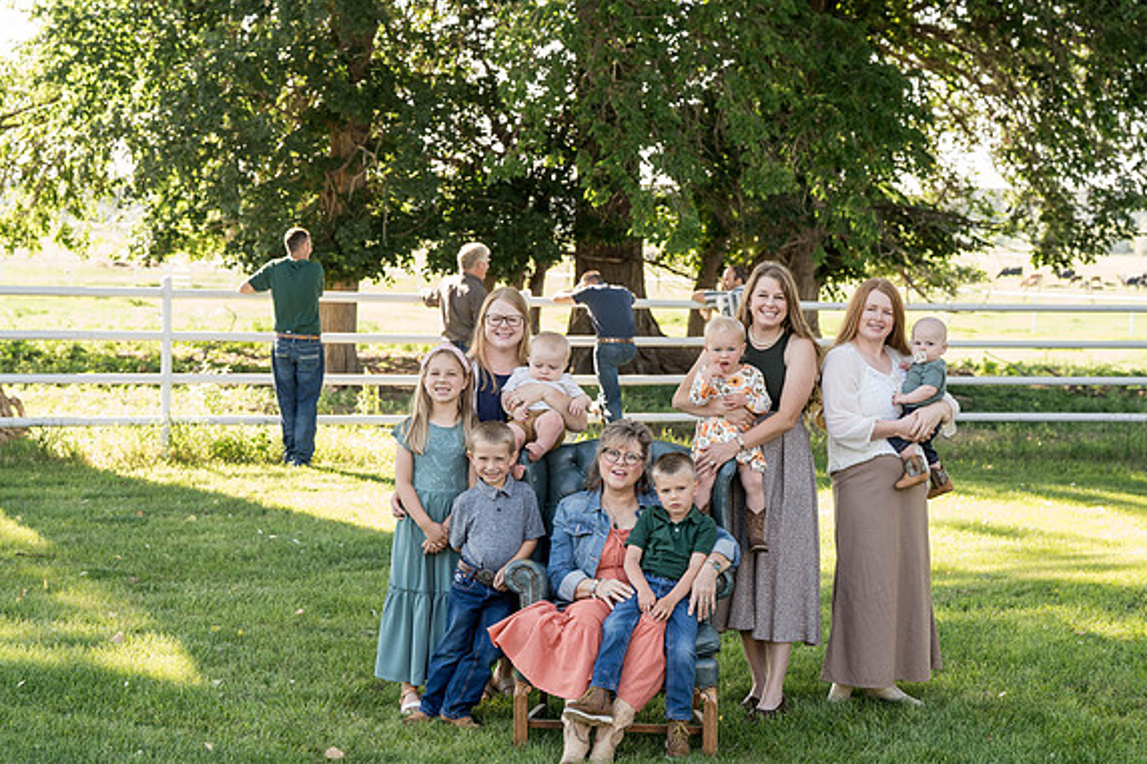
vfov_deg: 19.2
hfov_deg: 28.5
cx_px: 576
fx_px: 2261
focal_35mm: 71
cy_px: 380
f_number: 5.6
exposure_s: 1/250
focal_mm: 70
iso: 800
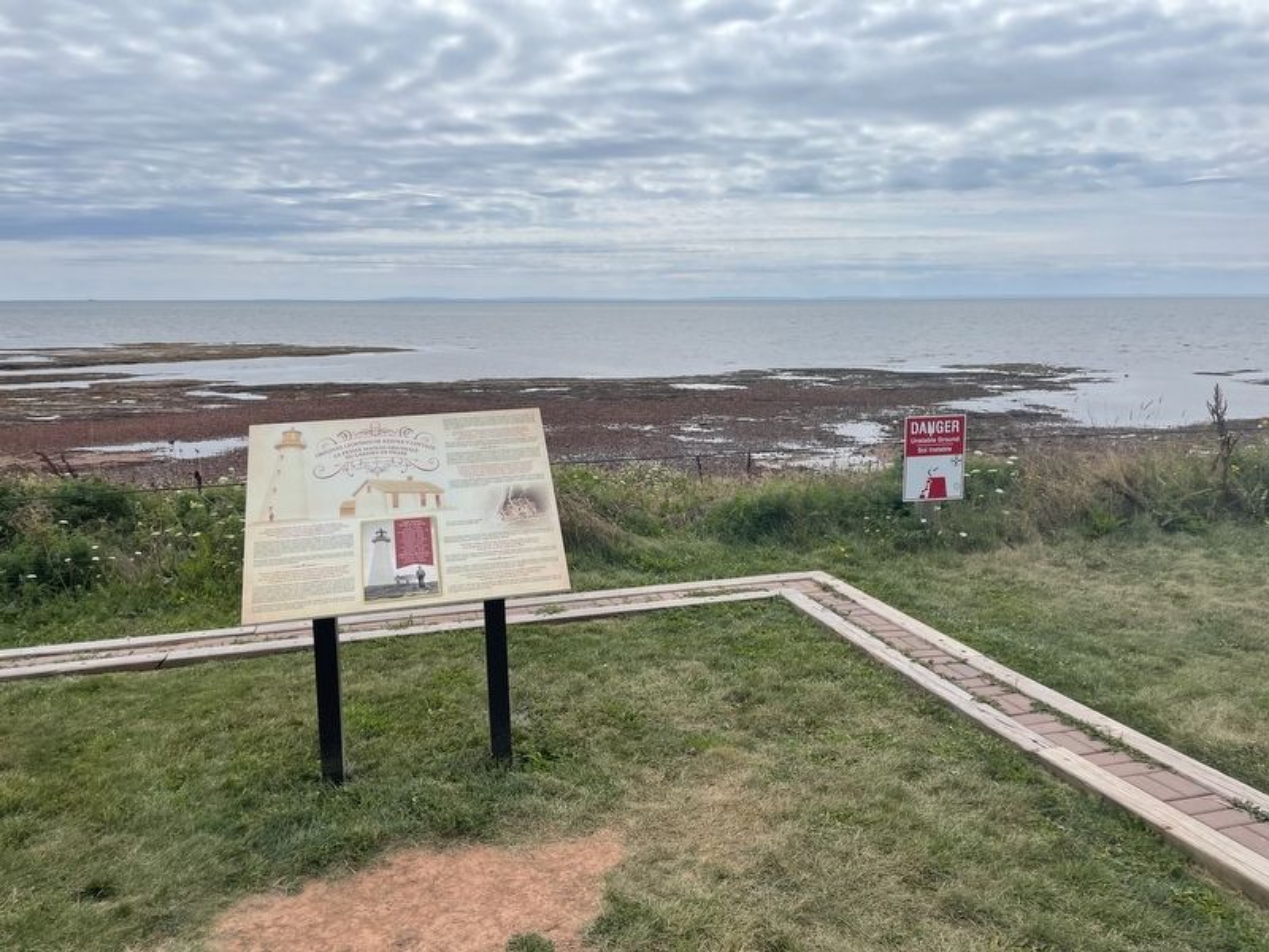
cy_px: 476
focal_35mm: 26
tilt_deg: -8.1
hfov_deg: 67.3
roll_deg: -0.7
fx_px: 953
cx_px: 634
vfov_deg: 53.1
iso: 32
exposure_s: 1/6494
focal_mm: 4.2
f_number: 1.6
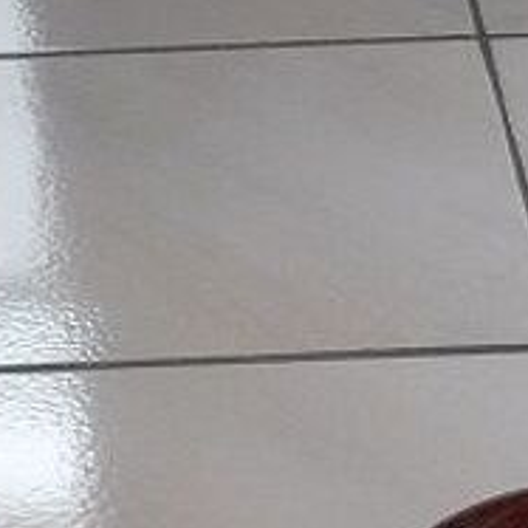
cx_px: 381
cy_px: 864
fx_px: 2278
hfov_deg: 13.2
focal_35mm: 132
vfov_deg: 12.4
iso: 125
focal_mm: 4.7
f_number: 3.3
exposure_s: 1/30
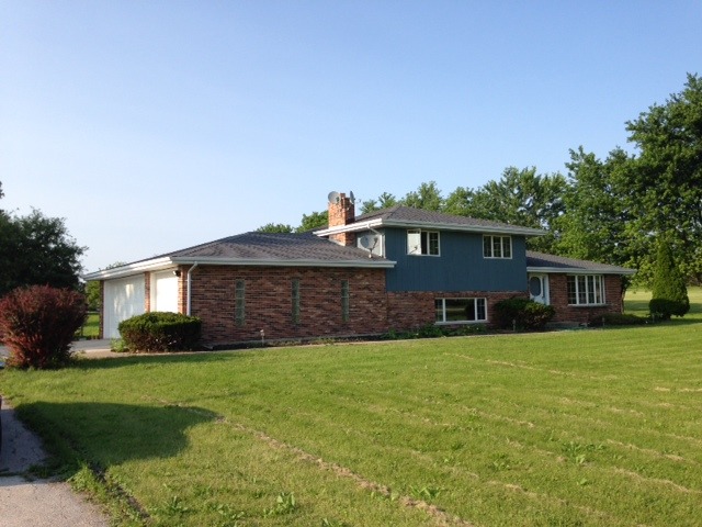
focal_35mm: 33
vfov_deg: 42.9
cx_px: 351
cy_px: 264
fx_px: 669
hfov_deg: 55.4
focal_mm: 4.12
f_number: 2.4
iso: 50
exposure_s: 1/861
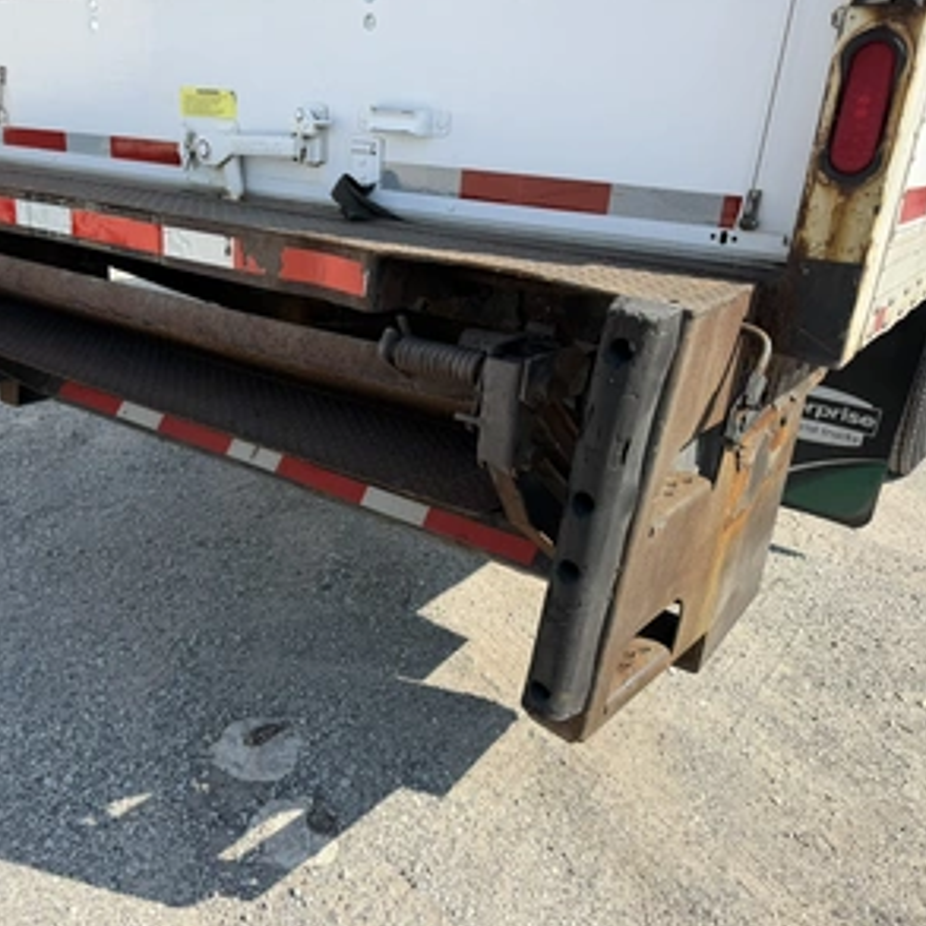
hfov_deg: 55.0
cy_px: 465
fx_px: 878
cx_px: 351
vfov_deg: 55.6
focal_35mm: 29
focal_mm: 6.76
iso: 80
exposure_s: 1/2053
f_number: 1.78
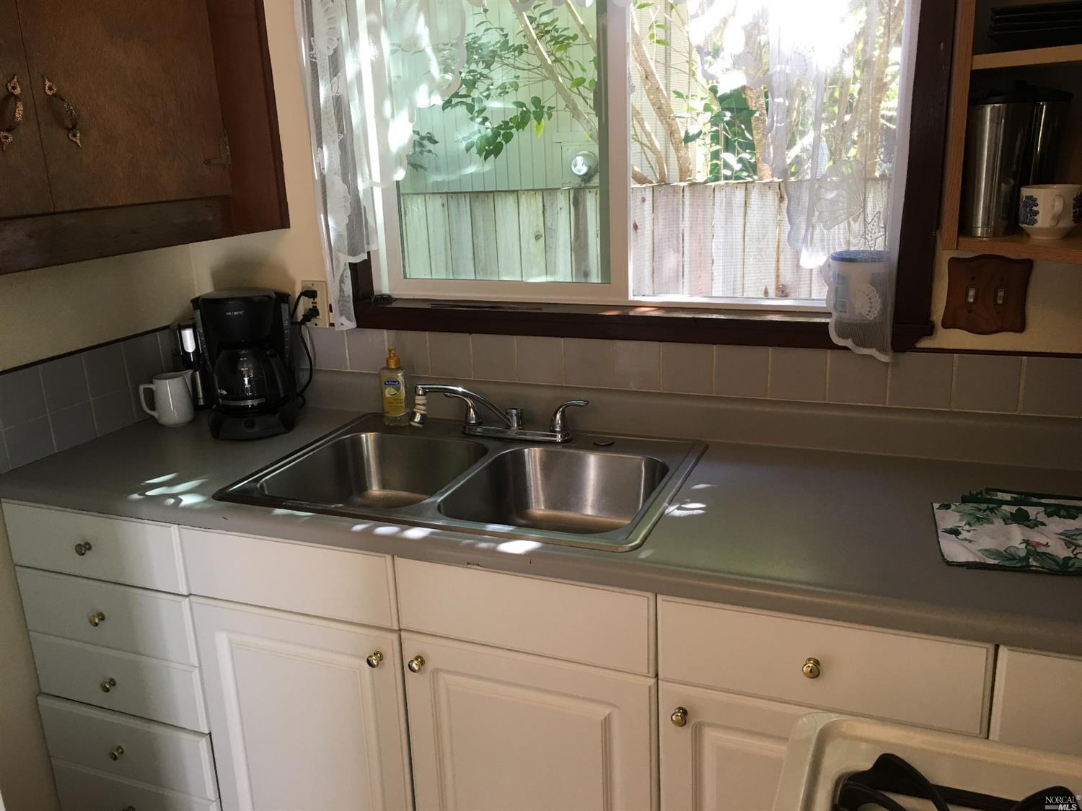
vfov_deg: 48.2
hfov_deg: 61.7
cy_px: 406
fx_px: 906
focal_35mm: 29
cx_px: 541
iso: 40
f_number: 2.2
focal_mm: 4.15
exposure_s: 1/30
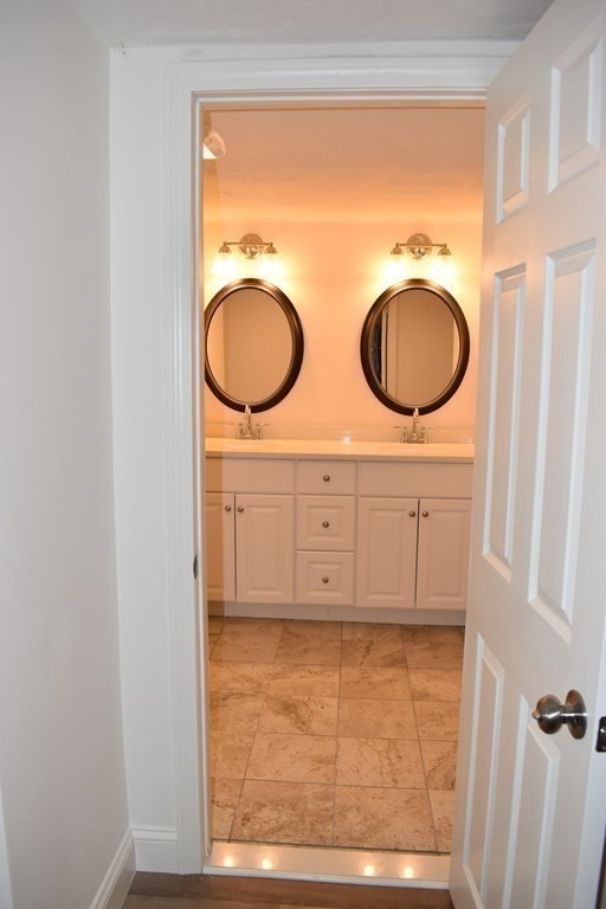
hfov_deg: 47.9
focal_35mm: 27
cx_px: 303
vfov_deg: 67.4
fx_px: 682
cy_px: 454
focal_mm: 18
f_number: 5.6
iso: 640
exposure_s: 1/125
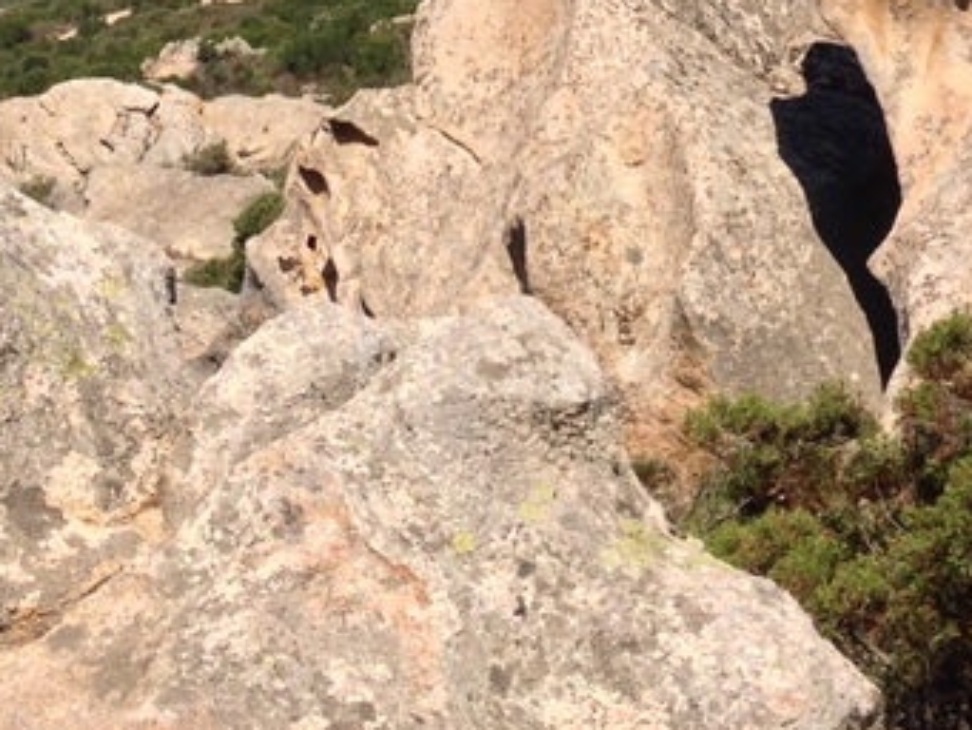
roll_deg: +0.5
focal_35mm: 123
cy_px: -433
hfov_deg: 16.0
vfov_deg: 11.5
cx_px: 456
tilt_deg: -6.8
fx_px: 3455
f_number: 2.4
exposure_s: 1/1905
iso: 50
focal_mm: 4.28
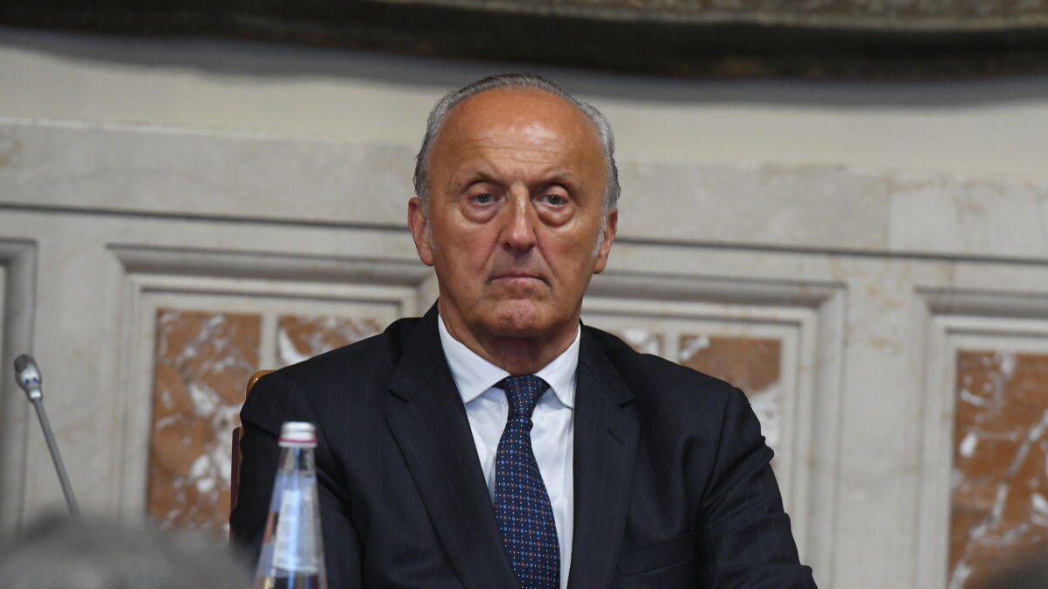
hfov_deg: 6.9
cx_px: 524
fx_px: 8752
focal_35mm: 315
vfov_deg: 3.9
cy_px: 276
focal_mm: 200
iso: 4000
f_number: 5
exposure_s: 1/160
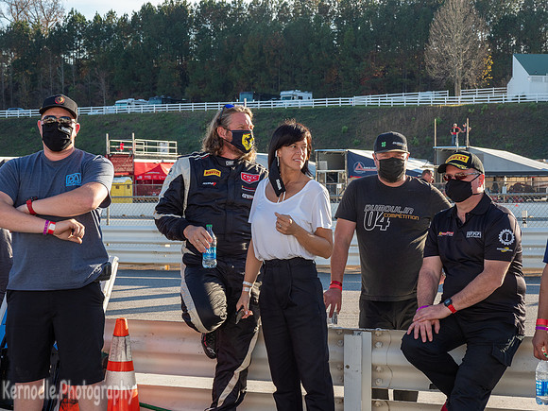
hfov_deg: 27.8
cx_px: 274
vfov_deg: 21.0
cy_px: 206
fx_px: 1108
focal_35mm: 70
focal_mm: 35
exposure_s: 1/160
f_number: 7.1
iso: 200
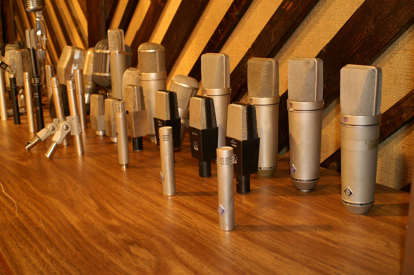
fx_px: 483
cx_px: 207
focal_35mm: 42
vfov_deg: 31.8
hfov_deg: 46.4
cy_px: 138
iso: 400
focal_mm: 28
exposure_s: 1
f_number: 5.6
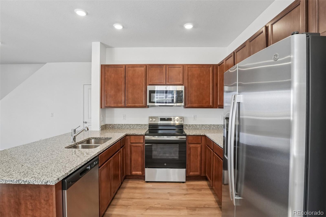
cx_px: 163
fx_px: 149
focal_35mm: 16
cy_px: 108
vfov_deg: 72.0
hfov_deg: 95.0
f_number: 8
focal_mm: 11
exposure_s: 1/30
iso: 500
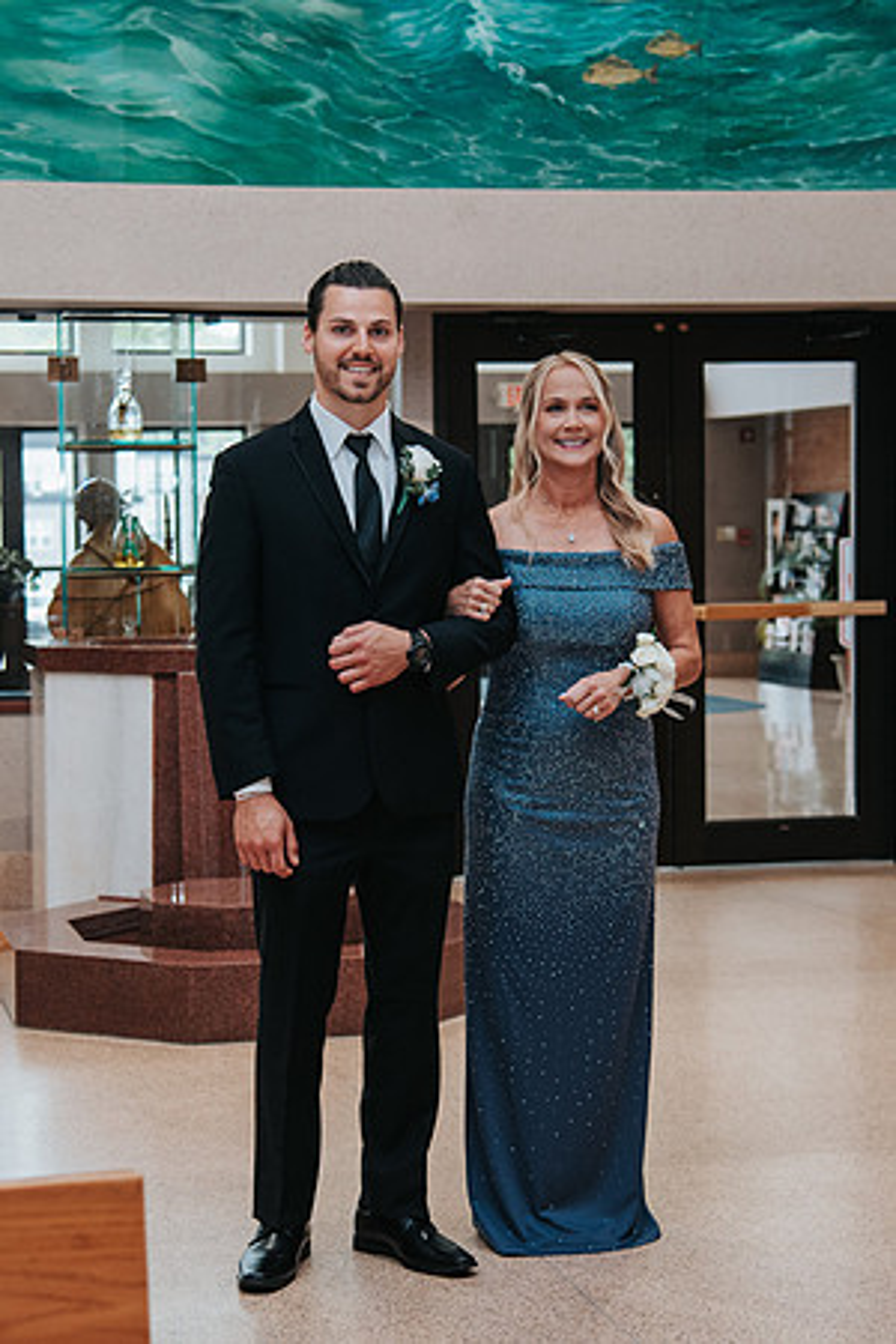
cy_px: 672
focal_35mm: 75
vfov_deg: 27.0
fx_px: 2797
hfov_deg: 18.2
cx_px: 352
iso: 1000
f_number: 4
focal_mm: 50
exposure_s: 1/200
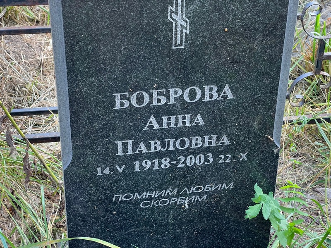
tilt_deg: -32.5
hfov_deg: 25.3
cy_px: 124
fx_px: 736
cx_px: 166
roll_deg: -1.5
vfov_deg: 19.1
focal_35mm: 77
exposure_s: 1/99
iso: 125
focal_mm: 9
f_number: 2.8
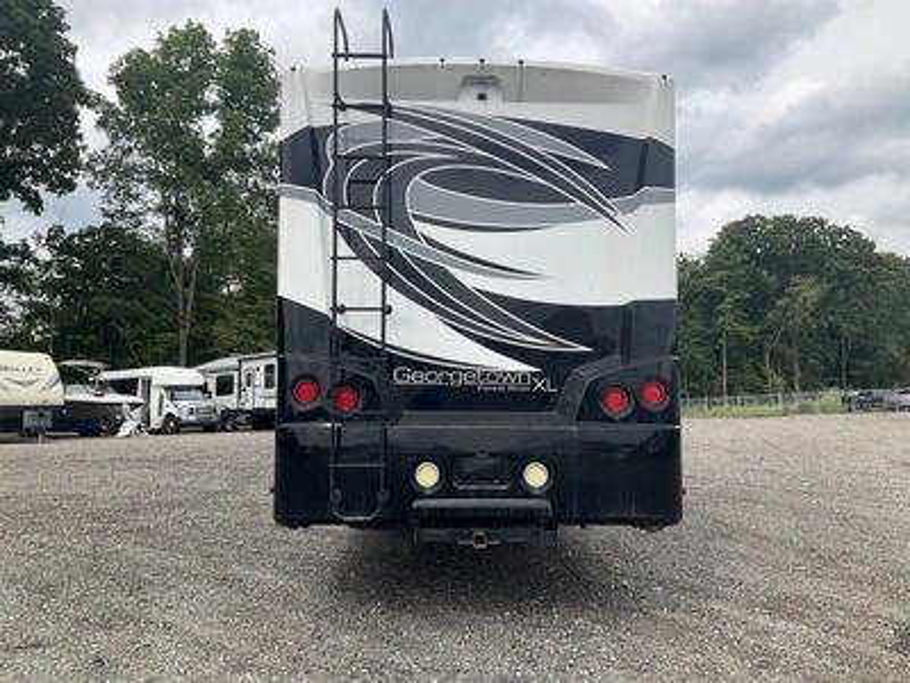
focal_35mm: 29
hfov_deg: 61.7
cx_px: 455
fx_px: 762
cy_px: 342
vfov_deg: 48.2
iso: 25
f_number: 1.8
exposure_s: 1/1168
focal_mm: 3
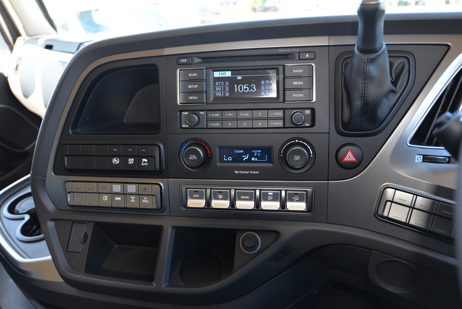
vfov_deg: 53.2
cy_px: 154
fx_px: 308
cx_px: 231
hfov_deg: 73.7
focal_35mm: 24
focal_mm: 24
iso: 450
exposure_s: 1/60
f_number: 4
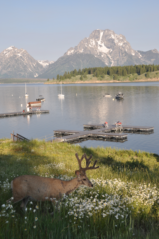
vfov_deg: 38.9
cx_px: 80
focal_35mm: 51
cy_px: 120
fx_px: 339
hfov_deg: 26.4
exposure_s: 1/320
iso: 200
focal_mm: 34
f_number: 9
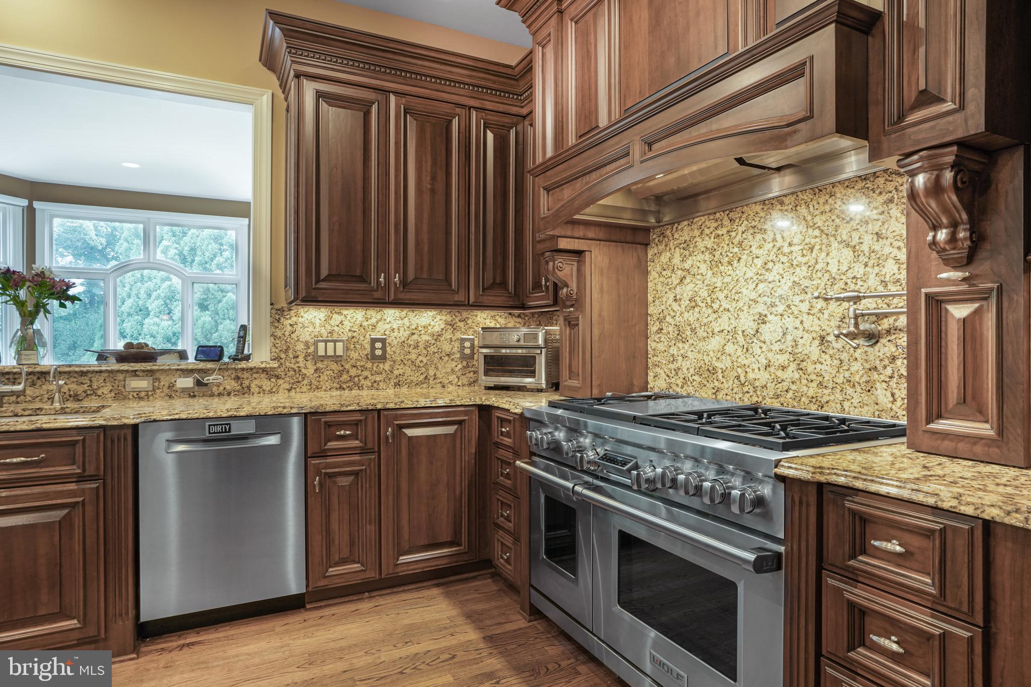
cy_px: 344
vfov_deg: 64.6
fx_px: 544
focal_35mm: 19
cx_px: 516
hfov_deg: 86.9
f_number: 8
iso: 800
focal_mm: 19
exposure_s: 1/13
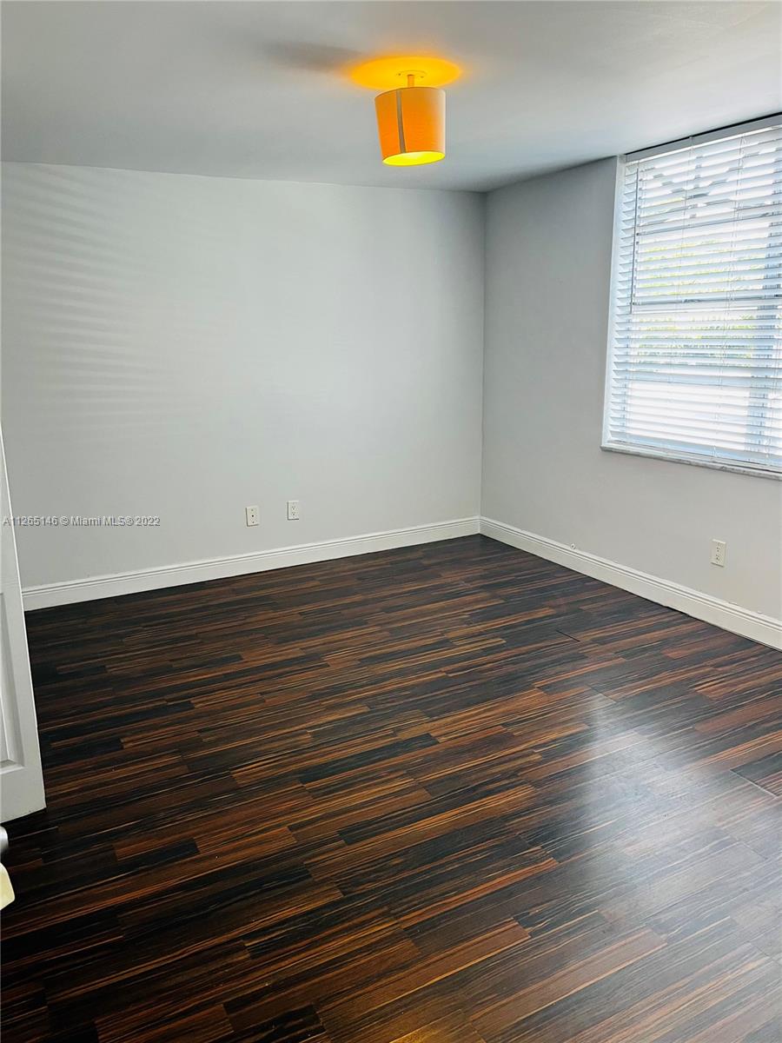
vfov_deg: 67.3
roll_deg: +1.1
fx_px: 783
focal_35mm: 26
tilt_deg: -11.8
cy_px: 522
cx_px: 391
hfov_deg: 53.1
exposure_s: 1/88
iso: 125
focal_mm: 5.1
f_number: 1.6
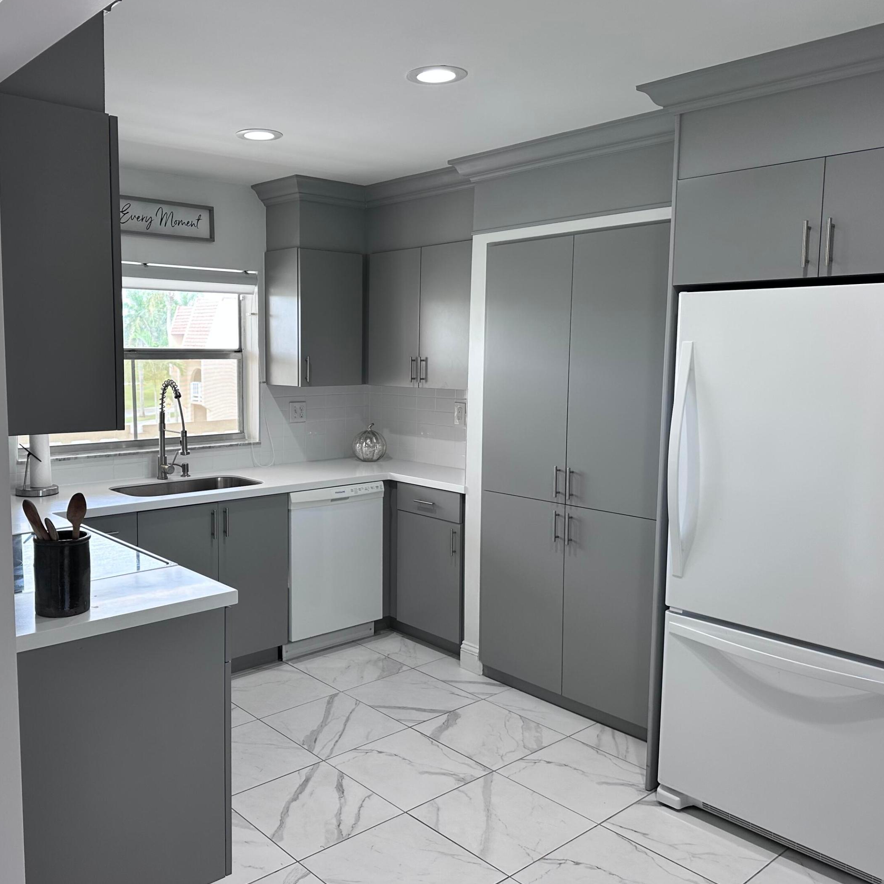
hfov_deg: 55.1
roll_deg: -1.1
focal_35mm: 29
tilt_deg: -5.8
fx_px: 838
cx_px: 346
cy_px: 435
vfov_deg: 55.6
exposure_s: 1/126
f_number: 1.78
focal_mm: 6.86
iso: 100
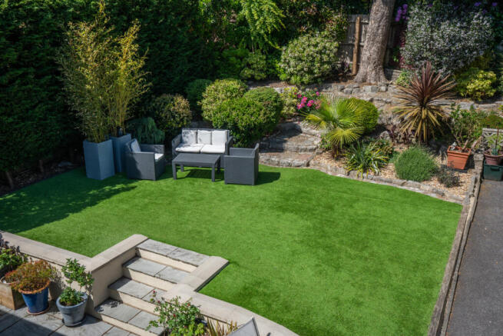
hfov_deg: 54.4
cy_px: 168
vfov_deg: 37.9
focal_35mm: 35
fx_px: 489
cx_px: 252
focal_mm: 35
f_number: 11
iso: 200
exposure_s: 1/160
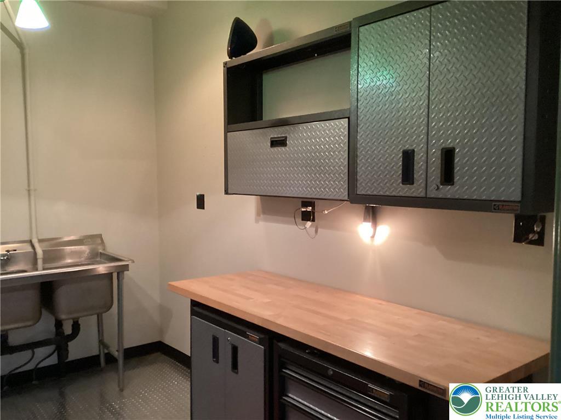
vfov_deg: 45.4
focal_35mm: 31
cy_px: 210
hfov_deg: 58.4
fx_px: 502
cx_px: 280
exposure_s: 1/30
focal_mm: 3.3
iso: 640
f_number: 2.4
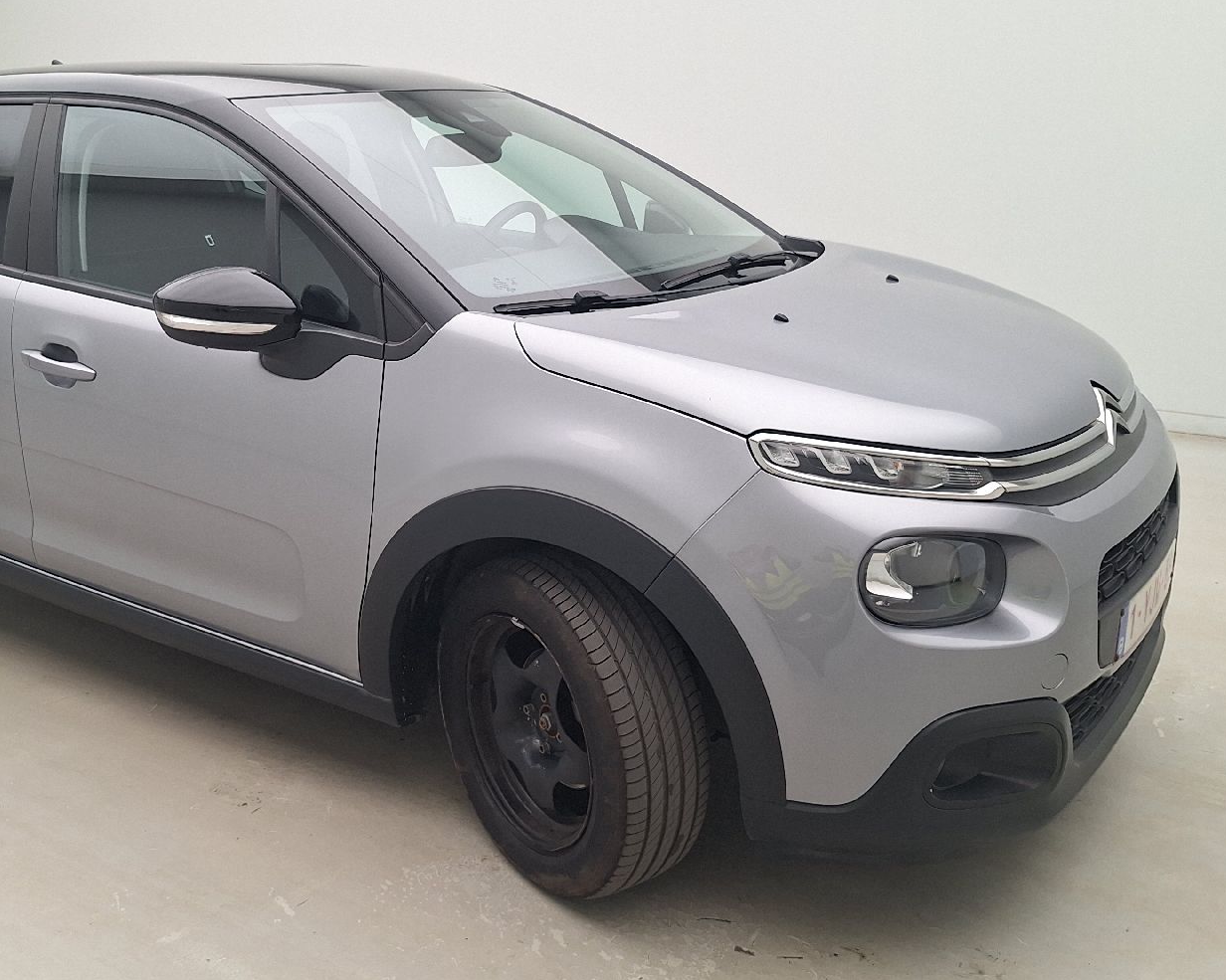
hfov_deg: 51.0
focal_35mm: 35
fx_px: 1270
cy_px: 458
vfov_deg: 42.2
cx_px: 460
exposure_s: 1/100
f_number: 1.8
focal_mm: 5.54
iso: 50
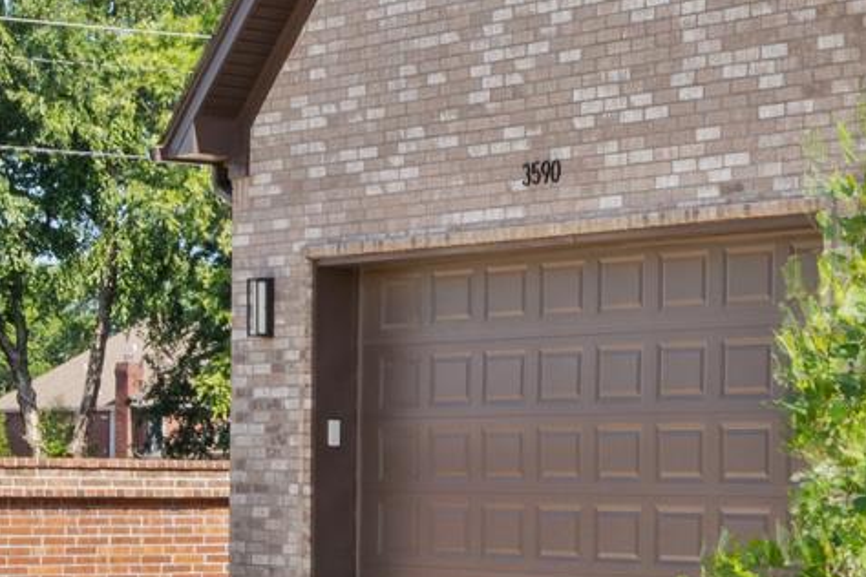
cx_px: 1639
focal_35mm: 121
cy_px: 456
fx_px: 2911
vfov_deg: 11.3
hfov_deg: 14.5
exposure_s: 1/80
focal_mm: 15.3
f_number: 9
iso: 200
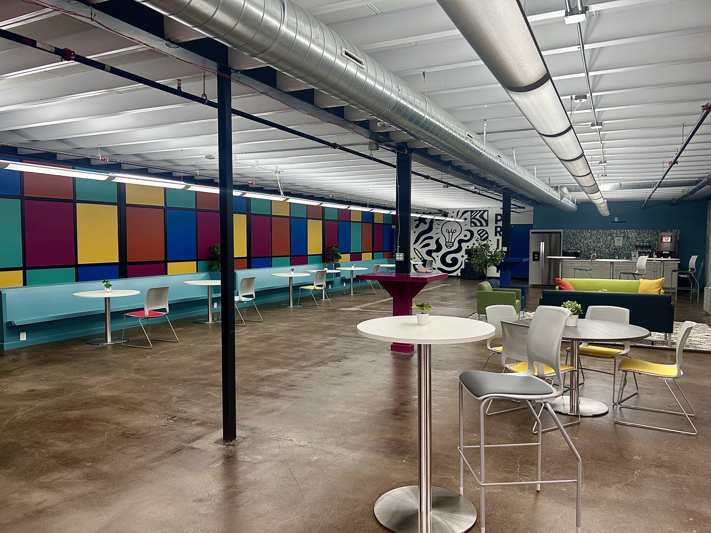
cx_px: 356
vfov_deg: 53.1
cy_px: 266
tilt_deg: -3.1
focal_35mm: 26
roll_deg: +0.2
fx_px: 534
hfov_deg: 67.3
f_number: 1.5
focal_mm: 5.7
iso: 80
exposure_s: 1/60
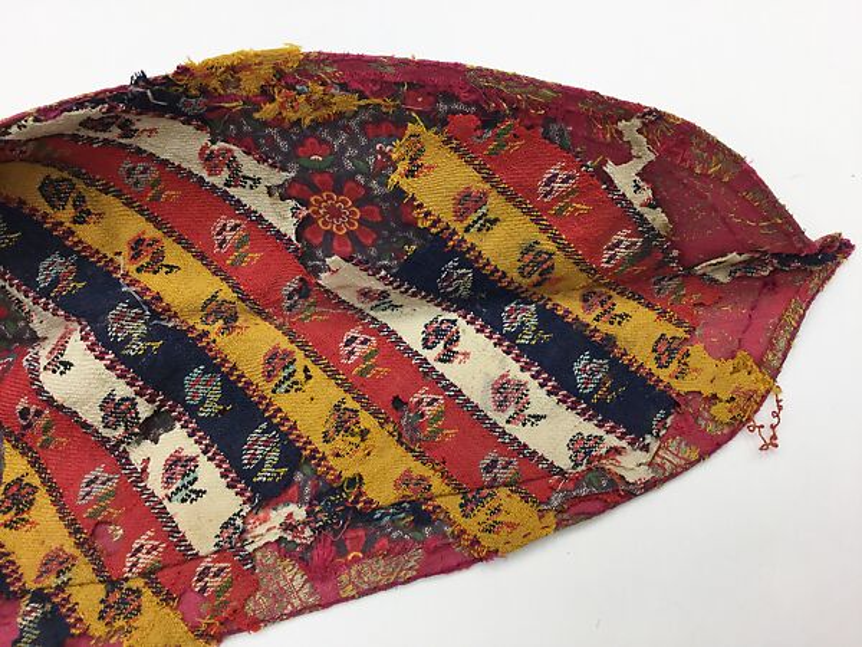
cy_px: 324
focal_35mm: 31
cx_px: 431
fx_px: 772
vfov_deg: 45.4
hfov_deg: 58.4
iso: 32
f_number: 2.4
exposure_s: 1/40
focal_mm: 3.3
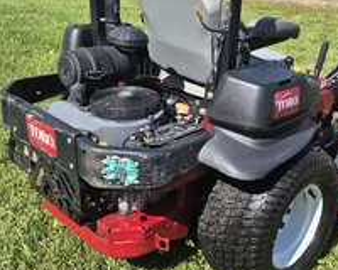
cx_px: 201
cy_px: 113
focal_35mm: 45
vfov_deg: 33.4
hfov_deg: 41.0
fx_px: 450
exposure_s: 1/4576
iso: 80
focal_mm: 5.4
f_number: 1.8
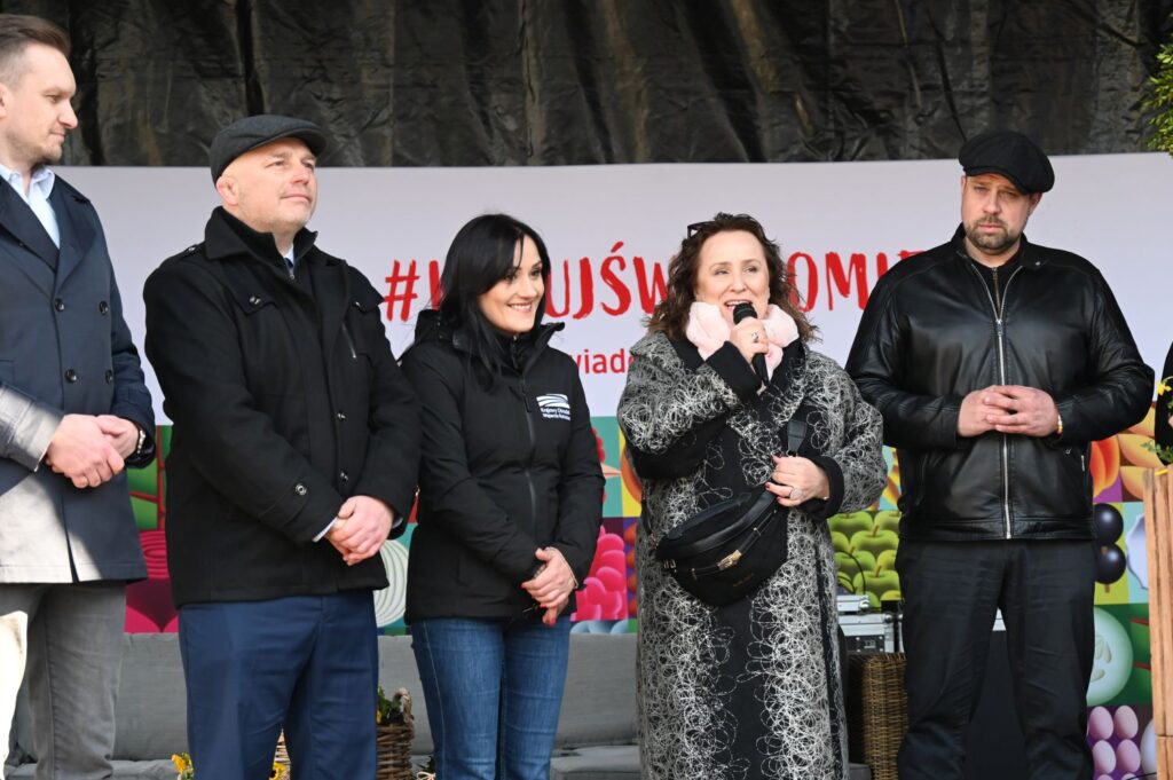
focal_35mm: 89
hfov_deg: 22.9
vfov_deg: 15.3
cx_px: 586
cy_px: 390
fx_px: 2898
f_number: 6.3
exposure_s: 1/500
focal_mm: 89
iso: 2000
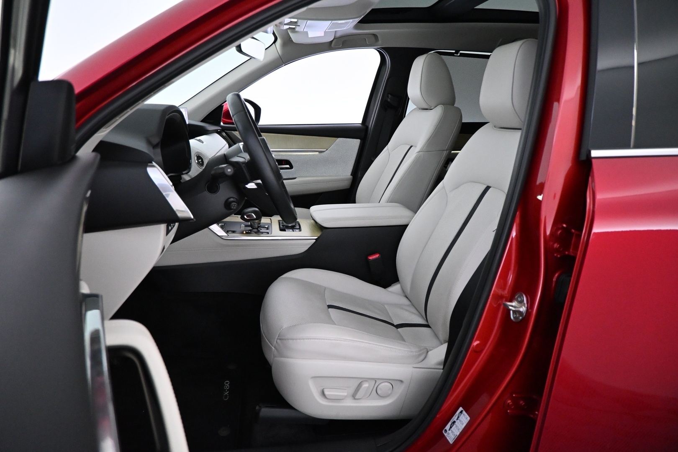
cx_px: 339
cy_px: 226
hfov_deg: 73.7
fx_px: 452
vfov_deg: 53.1
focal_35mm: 24
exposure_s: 1/80
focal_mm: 16
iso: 3200
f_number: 3.5
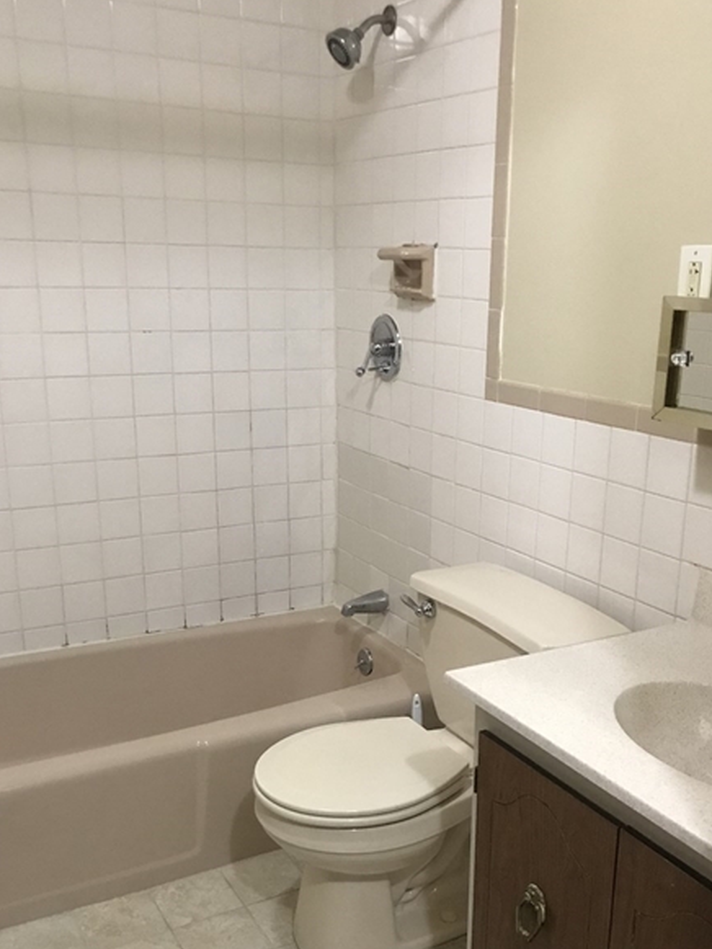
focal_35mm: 37
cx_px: 413
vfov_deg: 49.7
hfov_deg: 38.6
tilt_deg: -16.5
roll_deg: -2.2
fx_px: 1014
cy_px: 580
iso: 100
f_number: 1.8
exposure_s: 1/15
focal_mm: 3.99
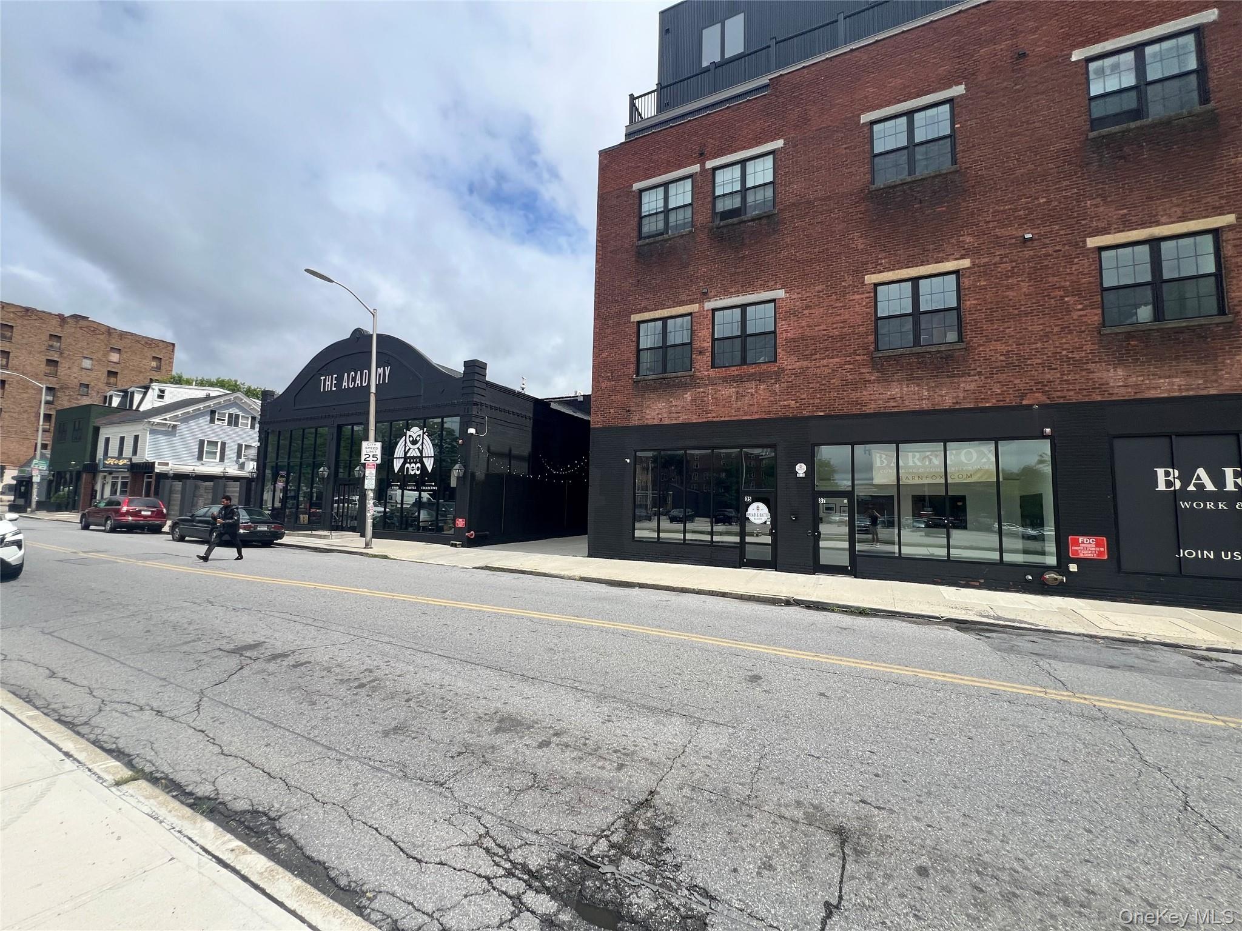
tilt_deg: +5.6
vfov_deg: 89.9
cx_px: 621
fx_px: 466
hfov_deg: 106.2
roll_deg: -0.1
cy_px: 466
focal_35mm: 13
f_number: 1.8
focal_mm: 1.57
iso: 32
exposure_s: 1/2016
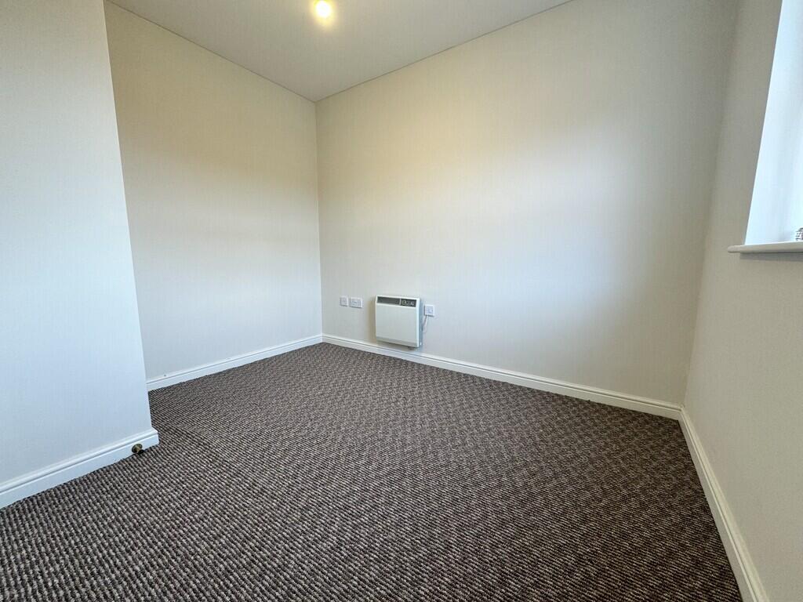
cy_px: 301
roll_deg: +0.2
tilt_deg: -8.0
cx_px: 402
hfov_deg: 102.1
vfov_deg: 85.7
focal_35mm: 14
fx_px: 325
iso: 80
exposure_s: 1/100
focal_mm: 2.22
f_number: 2.2
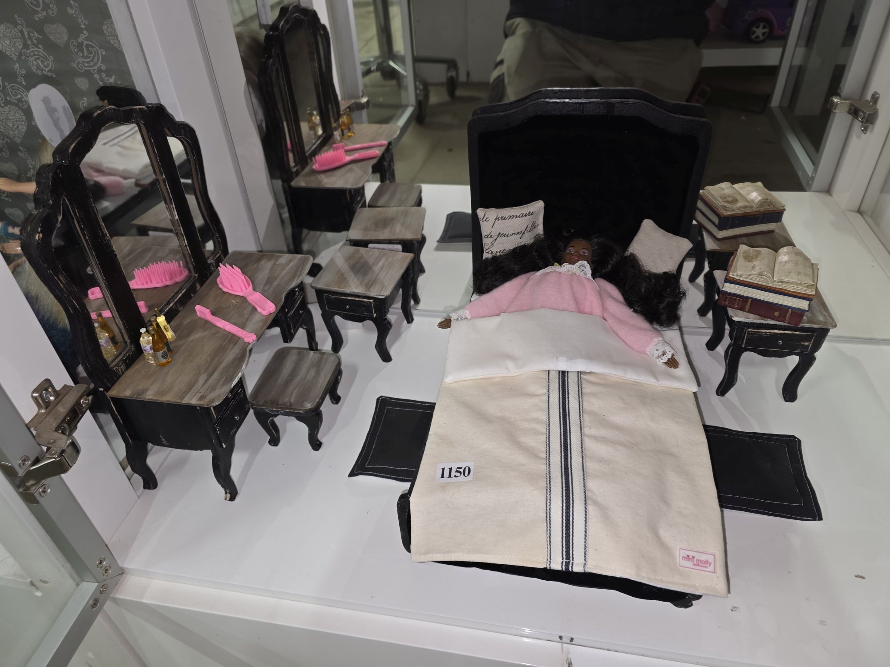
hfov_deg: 73.9
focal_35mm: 23
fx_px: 591
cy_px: 334
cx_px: 445
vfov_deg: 58.9
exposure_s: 1/20
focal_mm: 6.3
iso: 2000
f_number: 1.7
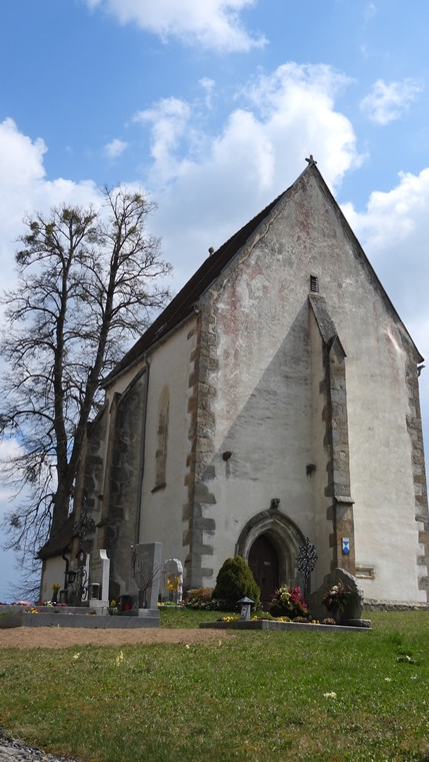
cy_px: 373
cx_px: 273
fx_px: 809
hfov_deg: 29.6
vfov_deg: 50.5
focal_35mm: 40
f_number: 3.5
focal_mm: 6.2
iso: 100
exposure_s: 1/2000
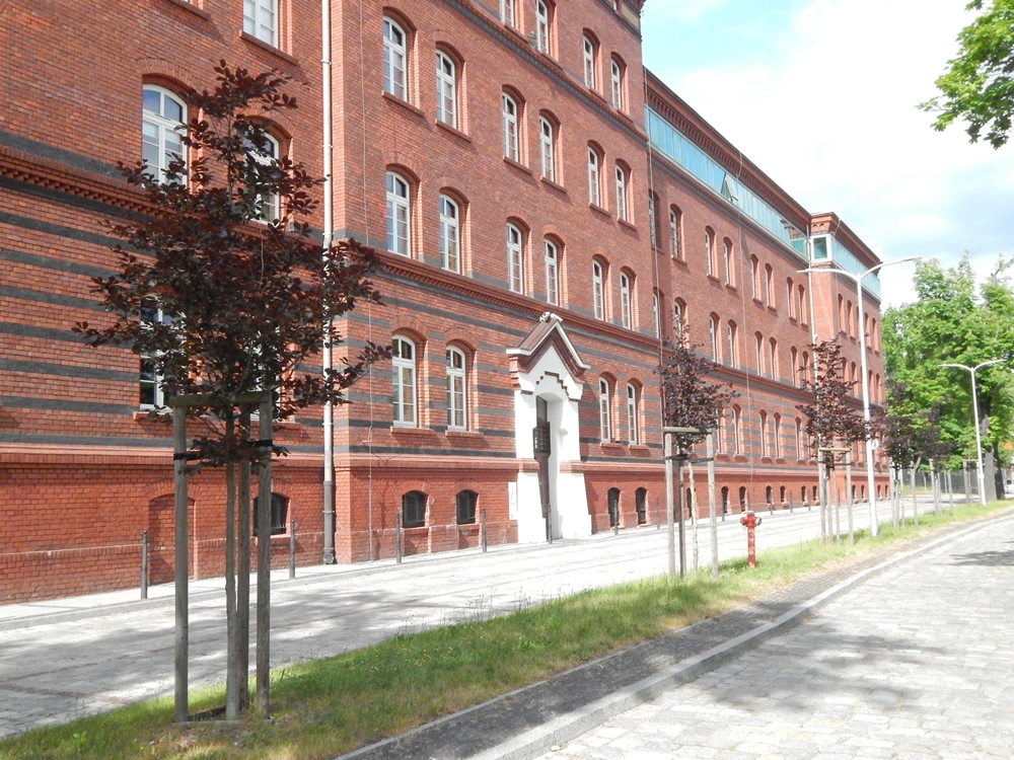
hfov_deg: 52.6
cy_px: 380
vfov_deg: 40.7
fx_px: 1025
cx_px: 507
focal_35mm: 35
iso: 800
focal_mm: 6.1
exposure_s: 1/1500
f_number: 6.7
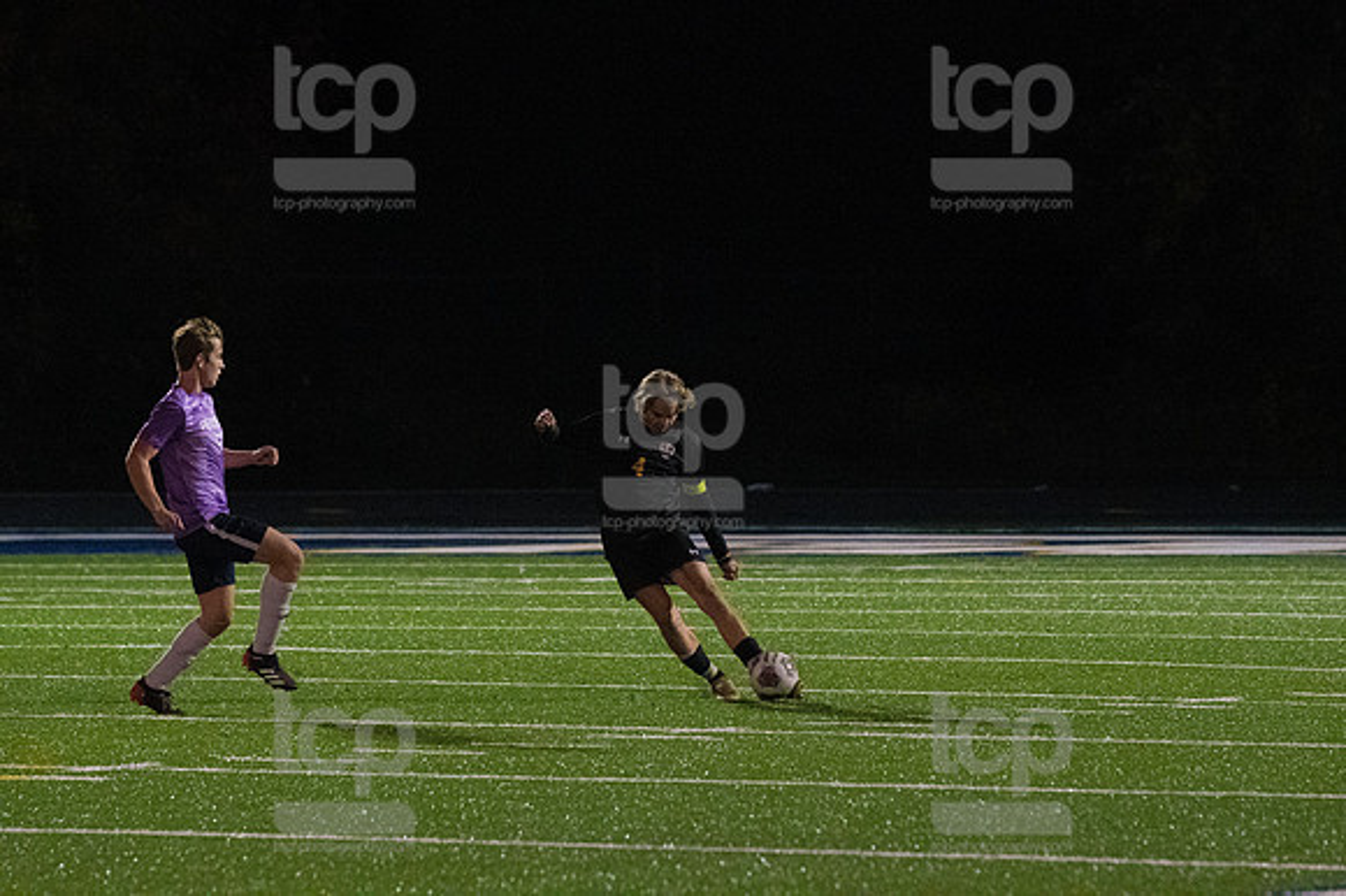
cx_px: 673
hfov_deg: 6.9
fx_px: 11210
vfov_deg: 4.6
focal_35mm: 300
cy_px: 448
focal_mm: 200
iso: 6400
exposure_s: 1/1250
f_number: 4.5
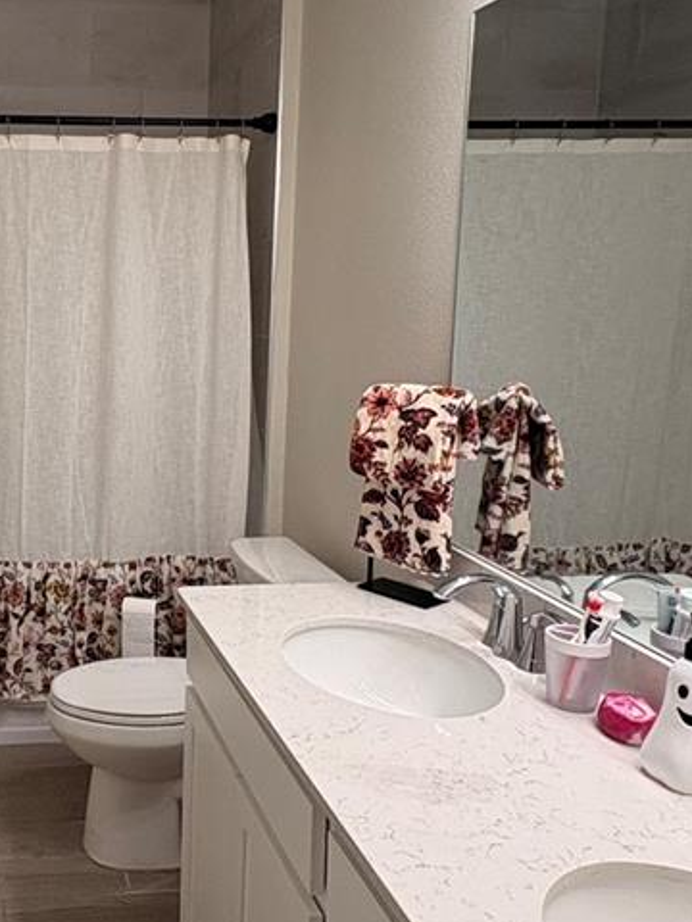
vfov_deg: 52.5
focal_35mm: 35
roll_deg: -0.2
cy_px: 413
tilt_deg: -7.9
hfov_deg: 37.1
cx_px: 27
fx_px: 933
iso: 125
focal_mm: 2.22
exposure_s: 1/120
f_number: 2.2
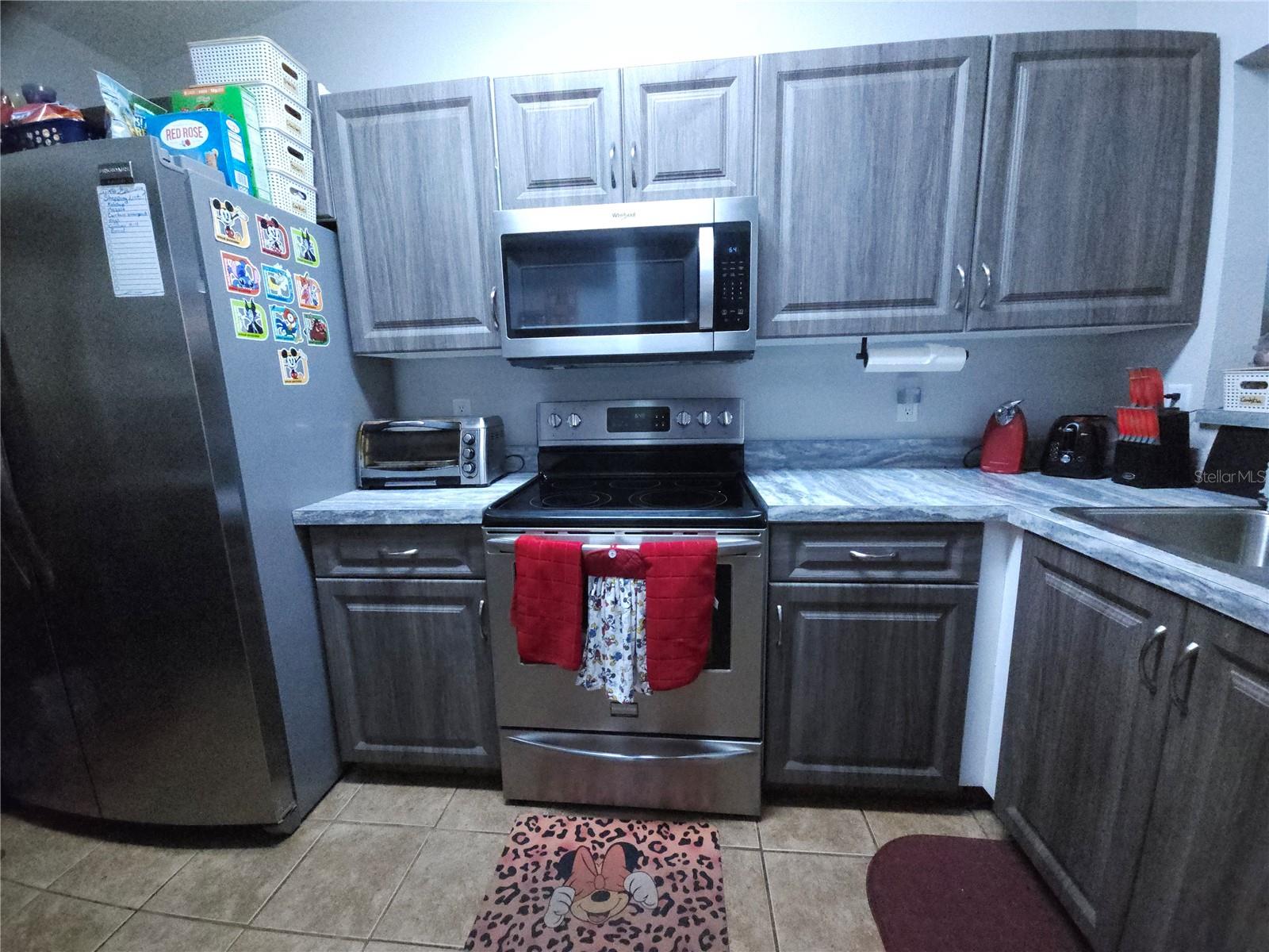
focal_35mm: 13
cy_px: 476
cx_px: 634
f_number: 2.2
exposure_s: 1/150
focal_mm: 2.2
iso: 1600
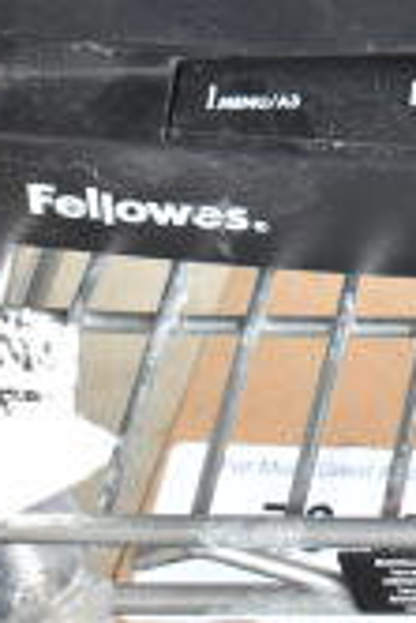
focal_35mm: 138
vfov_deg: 14.4
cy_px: -137
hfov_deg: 9.1
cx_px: 971
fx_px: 2384
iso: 1600
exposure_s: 1/125
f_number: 5.6
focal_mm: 25
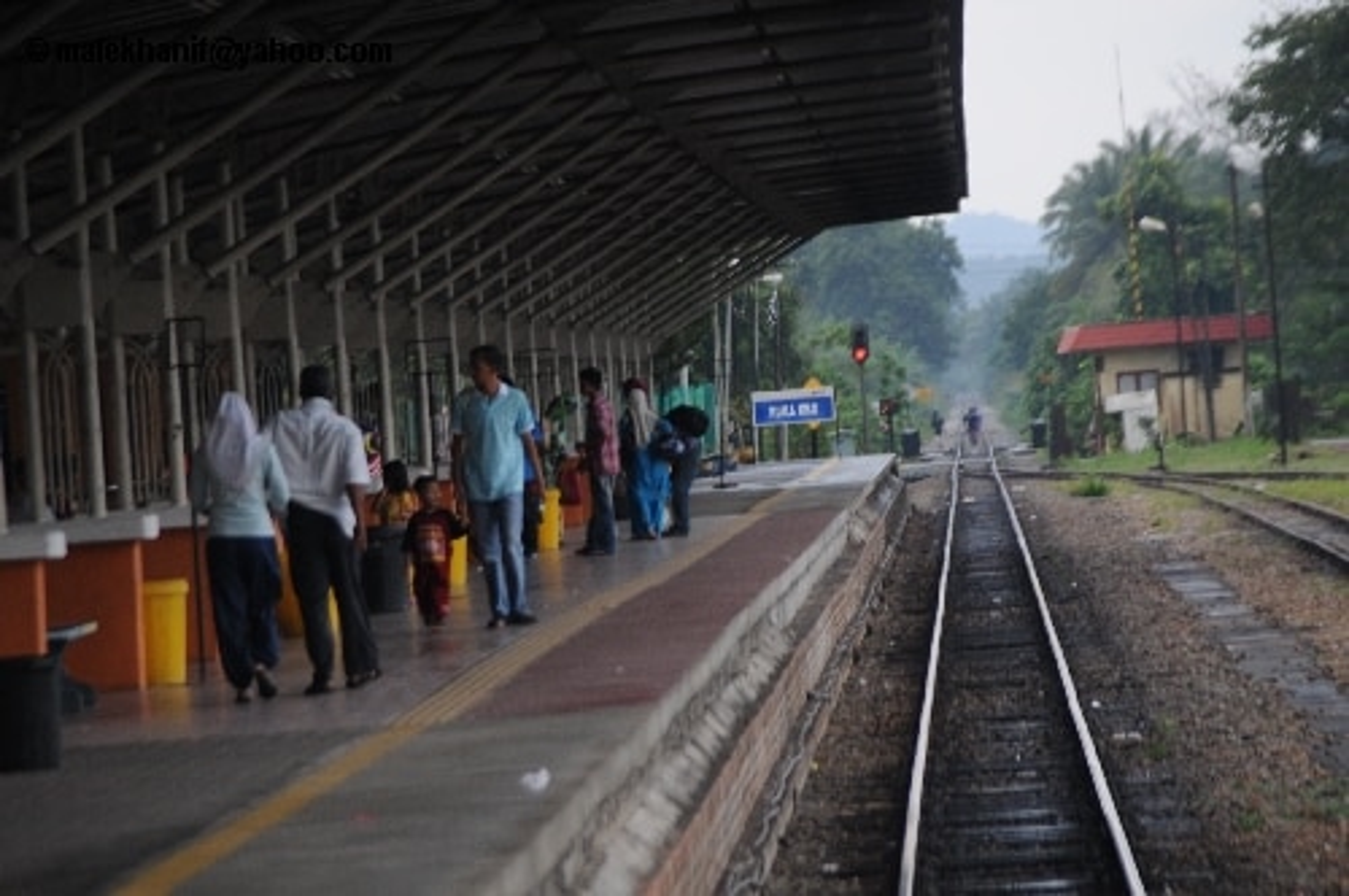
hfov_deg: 6.9
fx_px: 11227
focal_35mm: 300
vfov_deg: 4.6
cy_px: 448
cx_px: 674
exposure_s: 1/320
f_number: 6.3
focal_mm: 200
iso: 400
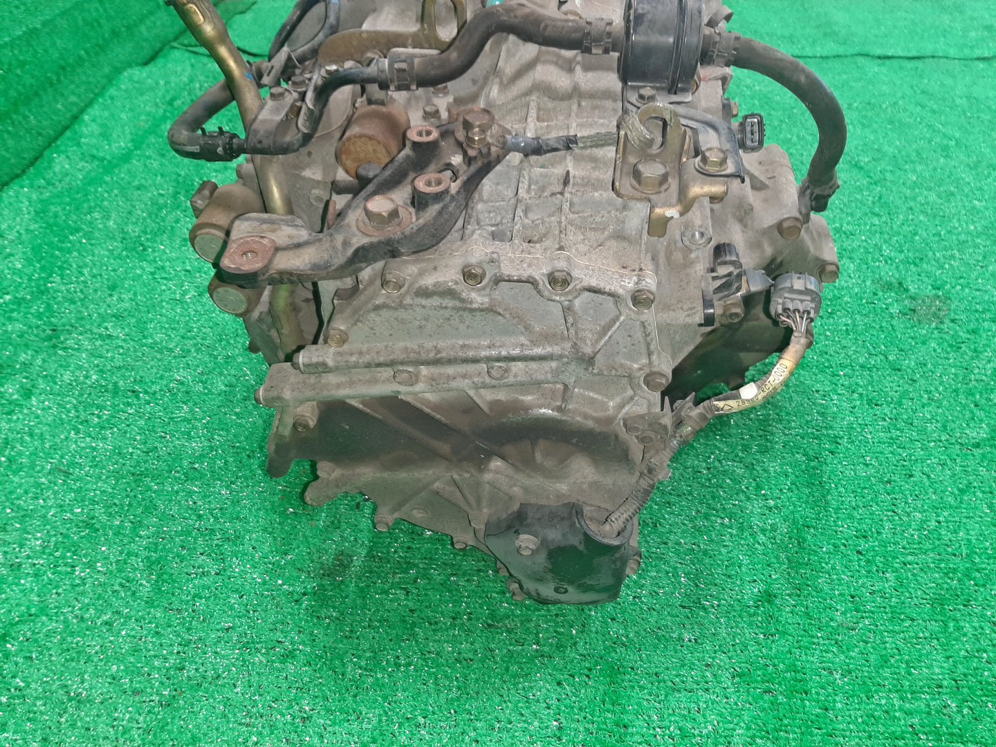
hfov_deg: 67.3
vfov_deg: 53.1
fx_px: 748
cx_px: 498
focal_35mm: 26
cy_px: 374
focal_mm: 3.93
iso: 158
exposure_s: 1/50
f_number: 1.7
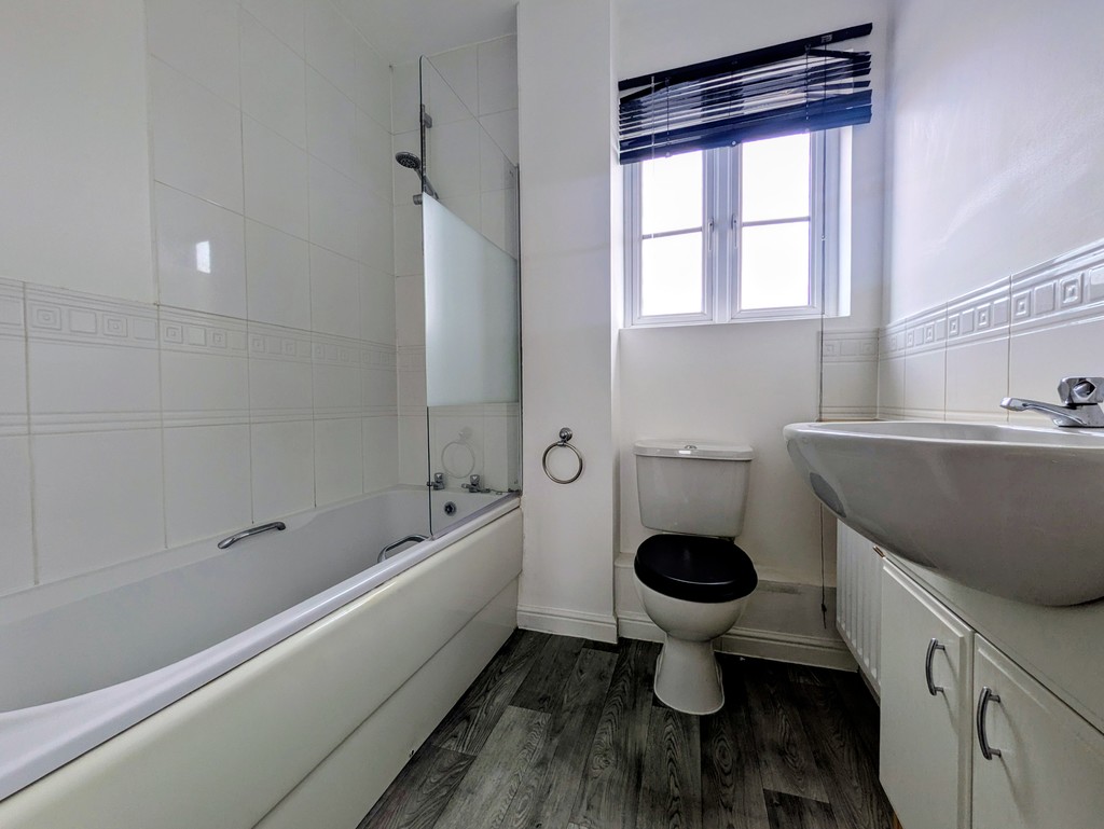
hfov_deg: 102.0
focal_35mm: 14
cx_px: 552
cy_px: 414
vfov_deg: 85.7
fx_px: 447
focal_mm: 1.83
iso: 54
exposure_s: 1/167
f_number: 2.2
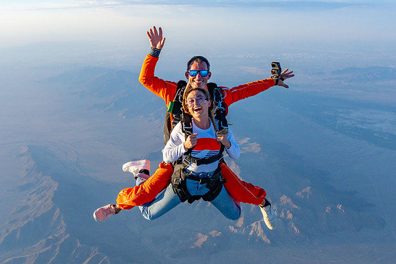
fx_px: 418
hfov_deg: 50.7
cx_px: 198
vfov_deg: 35.0
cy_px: 112
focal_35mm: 38
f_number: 6.3
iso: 800
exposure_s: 1/2000
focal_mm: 24
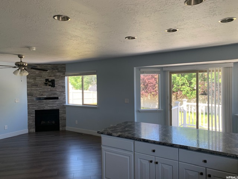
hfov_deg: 67.3
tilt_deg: -3.5
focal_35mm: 26
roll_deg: +0.4
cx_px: 119
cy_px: 90
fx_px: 179
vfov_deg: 53.1
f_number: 1.8
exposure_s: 1/121
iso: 40
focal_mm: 4.25
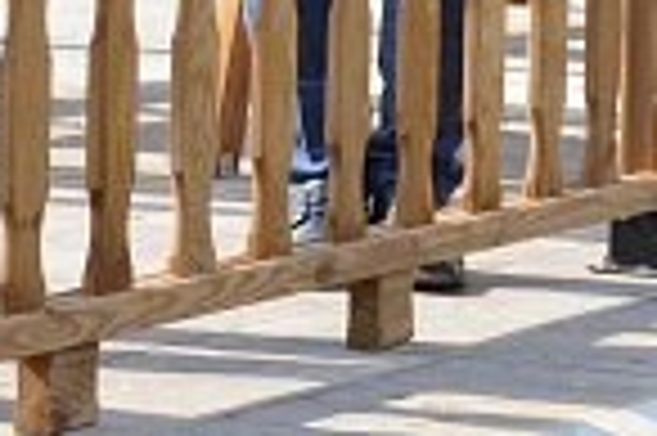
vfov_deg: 4.4
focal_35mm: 311
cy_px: -434
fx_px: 5669
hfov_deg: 6.6
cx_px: 130
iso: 400
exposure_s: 1/400
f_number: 10
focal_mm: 48
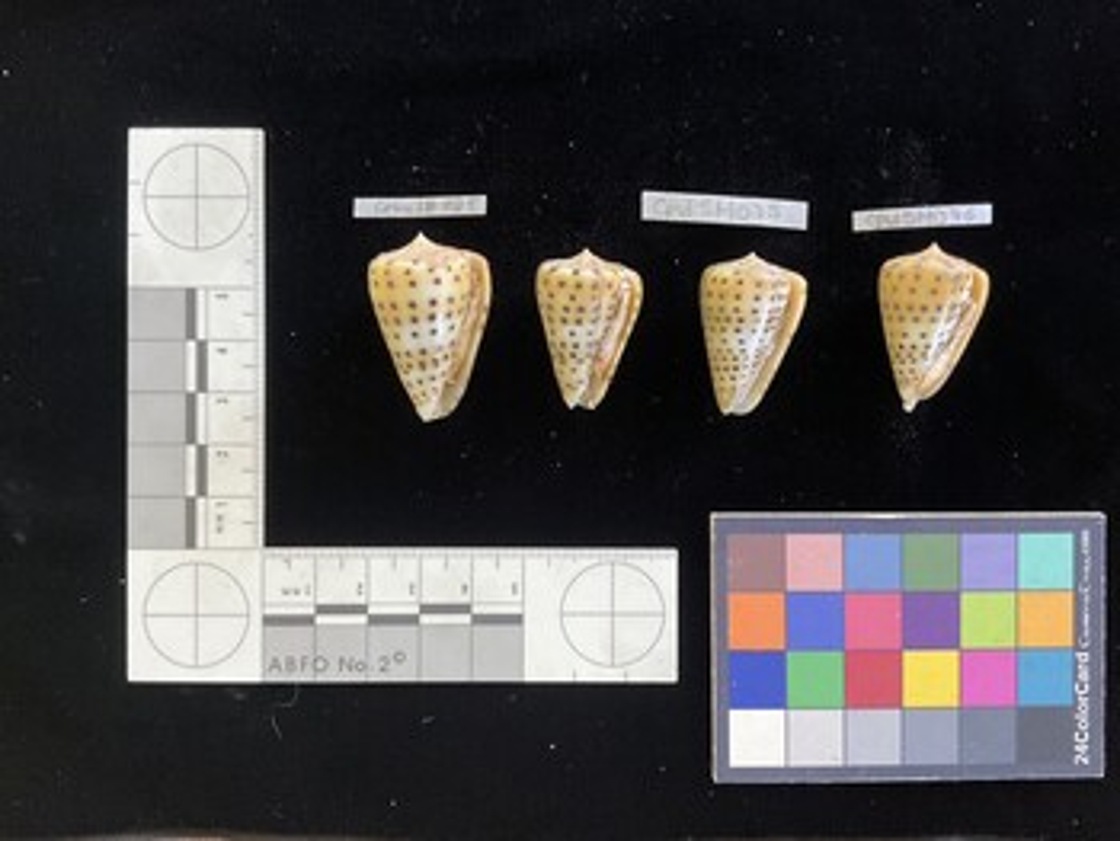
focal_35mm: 29
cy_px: 420
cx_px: 560
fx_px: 939
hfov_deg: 61.6
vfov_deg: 48.3
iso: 200
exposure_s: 1/60
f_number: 1.8
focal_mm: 3
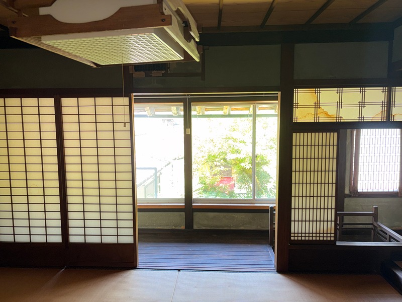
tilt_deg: -5.9
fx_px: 302
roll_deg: +1.4
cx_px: 201
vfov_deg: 53.1
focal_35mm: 26
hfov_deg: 67.3
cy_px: 151
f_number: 1.6
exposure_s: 1/33
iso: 50
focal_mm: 5.96
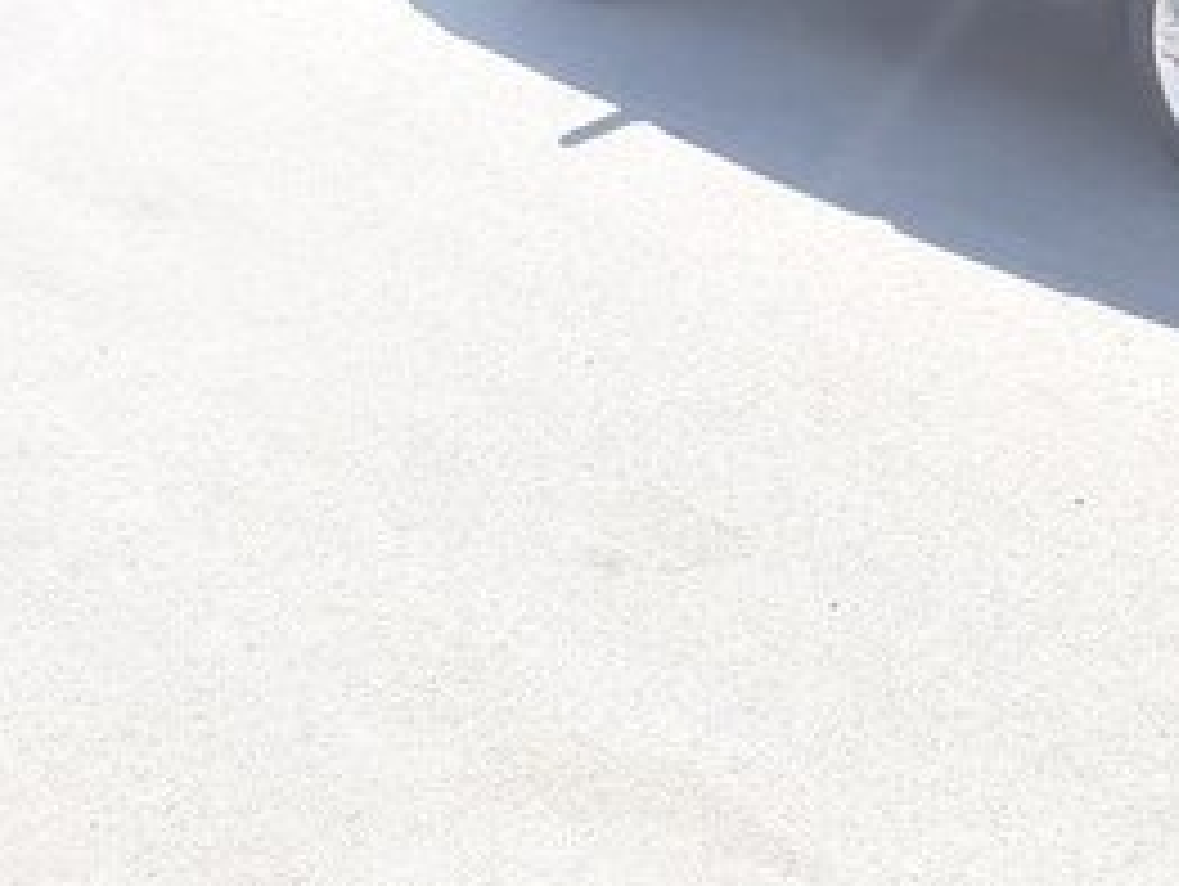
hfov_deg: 26.4
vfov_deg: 20.2
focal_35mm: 68
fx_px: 2318
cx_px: 1287
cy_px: -200
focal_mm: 3.6
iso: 40
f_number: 1.9
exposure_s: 1/493
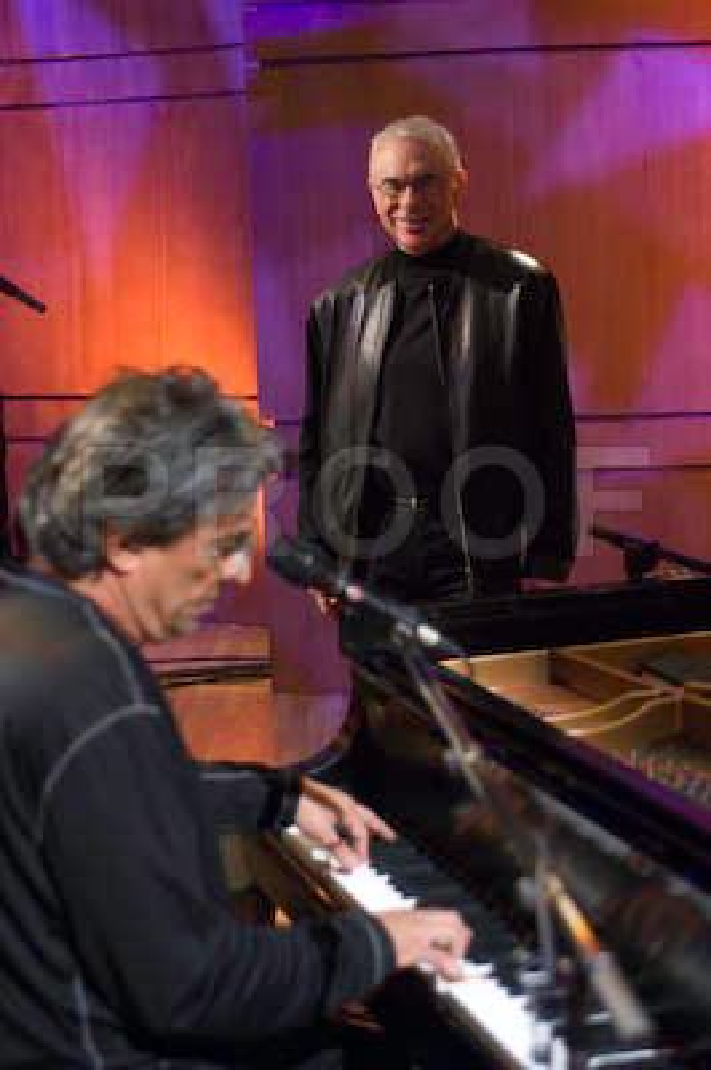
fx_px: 1869
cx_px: 356
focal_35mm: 63
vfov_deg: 31.9
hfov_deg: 21.5
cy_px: 535
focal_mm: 42
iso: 800
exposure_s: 1/60
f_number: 2.8
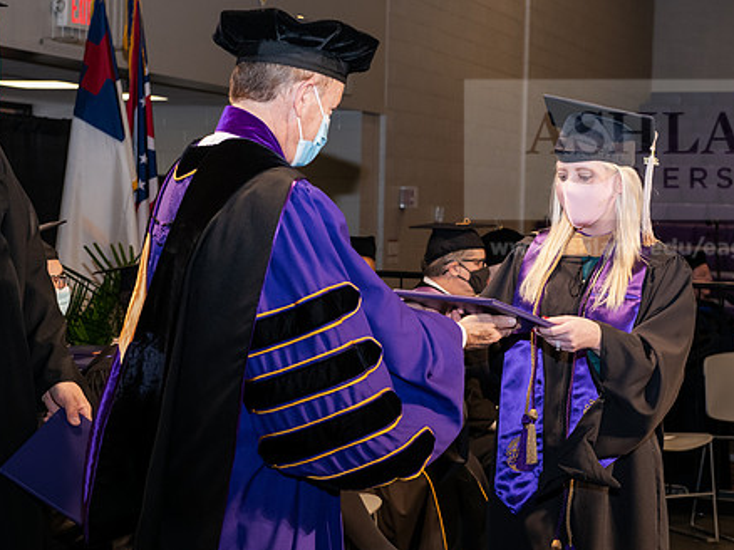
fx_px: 1674
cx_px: 414
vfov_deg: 18.6
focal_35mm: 79
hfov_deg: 24.7
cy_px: 283
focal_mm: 62
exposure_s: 1/200
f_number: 6.3
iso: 1600
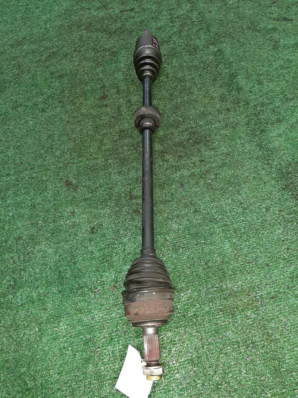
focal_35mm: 26
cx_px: 149
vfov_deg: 67.3
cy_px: 199
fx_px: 298
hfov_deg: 53.1
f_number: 1.7
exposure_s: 1/33
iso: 169
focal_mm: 3.93
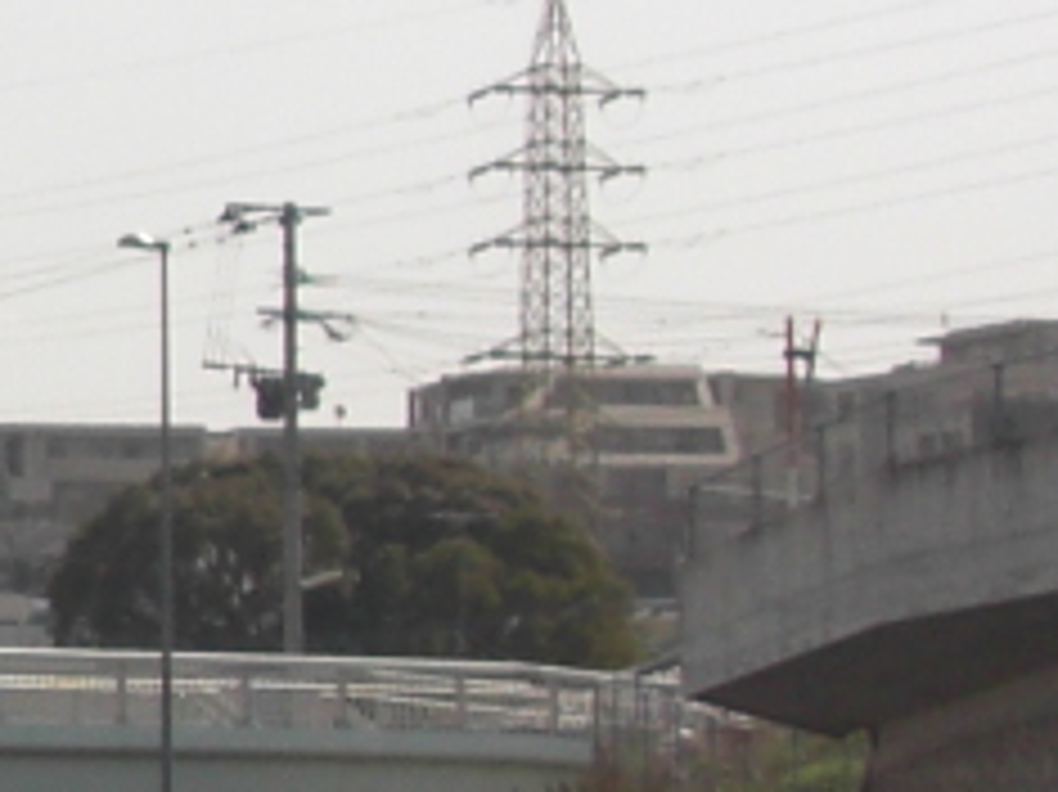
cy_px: 423
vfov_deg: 5.1
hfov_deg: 6.2
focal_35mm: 293
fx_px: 8951
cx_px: -2179
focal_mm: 7.6
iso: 50
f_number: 8.7
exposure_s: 1/200
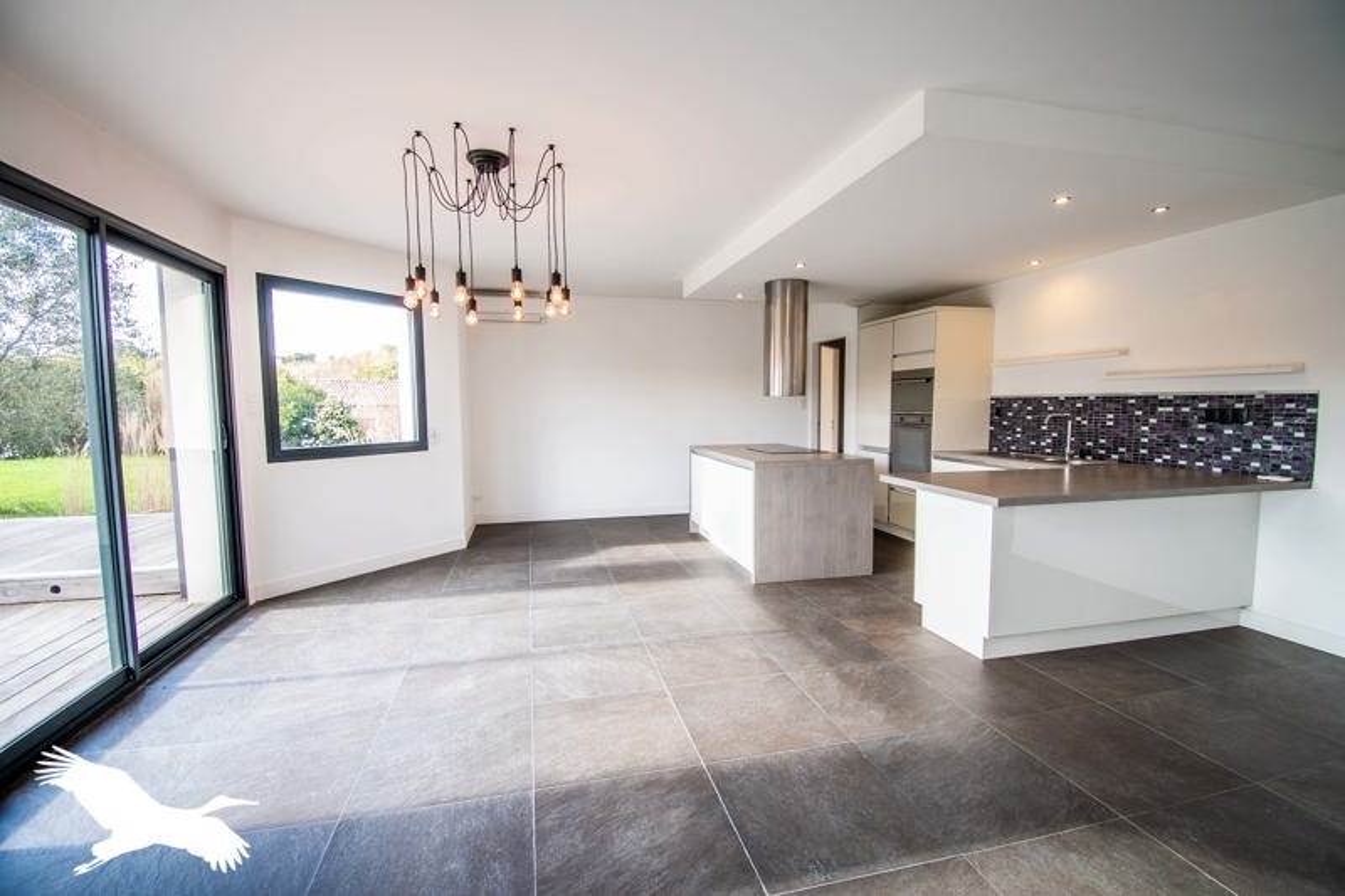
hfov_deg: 100.4
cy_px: 448
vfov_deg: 77.3
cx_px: 672
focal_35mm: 15
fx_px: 560
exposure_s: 1/100
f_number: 4.5
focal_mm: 10
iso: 250
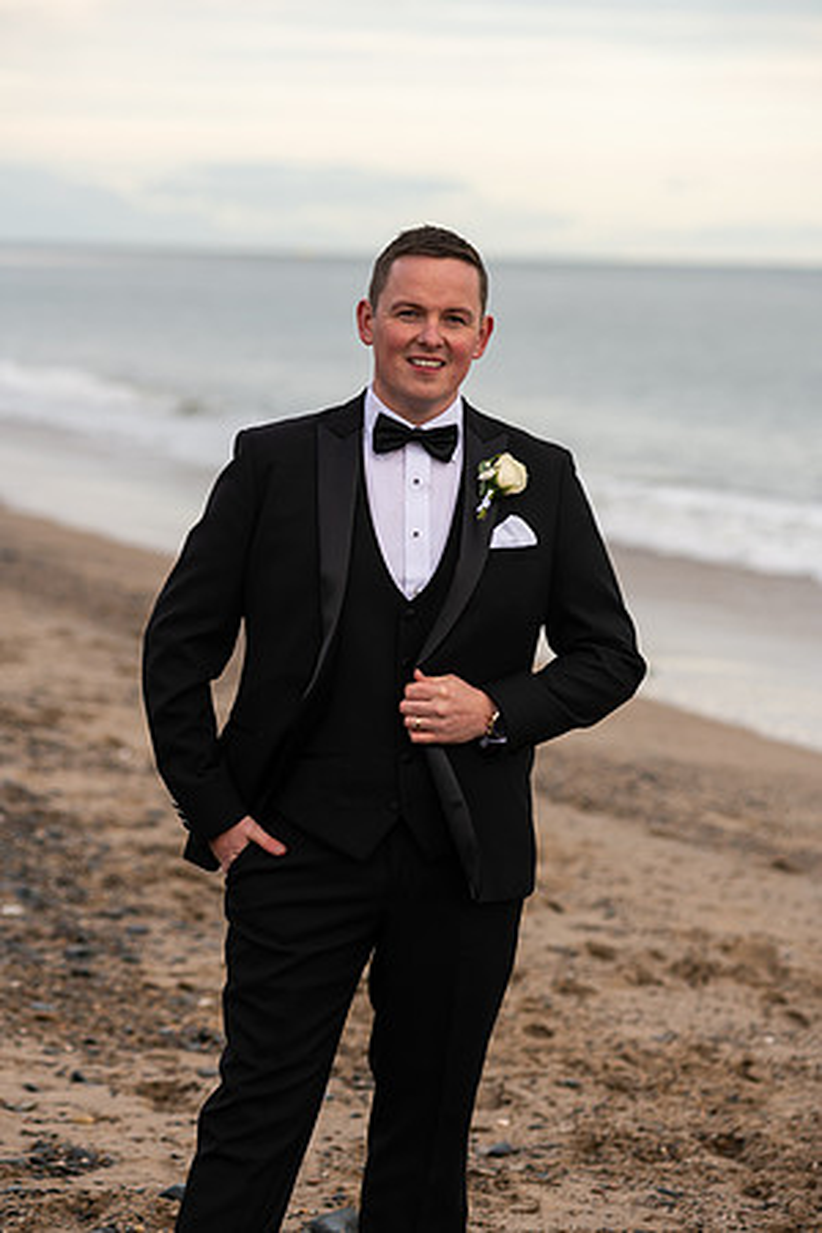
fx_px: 3836
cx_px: 411
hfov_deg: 12.2
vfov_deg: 18.3
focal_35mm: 112
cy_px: 616
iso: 100
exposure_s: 1/200
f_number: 3.5
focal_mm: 112
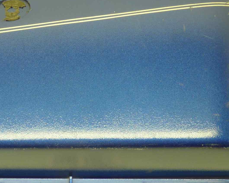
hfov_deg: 31.7
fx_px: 400
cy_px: 29
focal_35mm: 59
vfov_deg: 25.2
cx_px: 76
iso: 80
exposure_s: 1/13
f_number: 3.3
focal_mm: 4.1
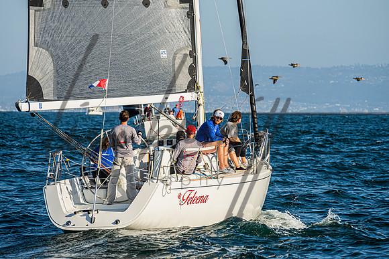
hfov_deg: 7.5
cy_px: 117
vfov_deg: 5.0
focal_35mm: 274
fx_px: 2957
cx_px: 198
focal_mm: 200
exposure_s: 1/1000
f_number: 6.3
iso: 100
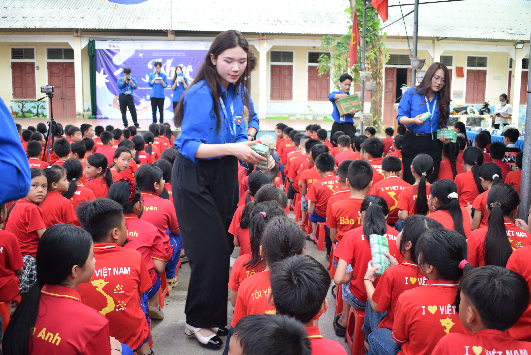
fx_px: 531
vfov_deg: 36.9
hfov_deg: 53.1
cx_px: 266
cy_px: 178
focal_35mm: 36
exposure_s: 1/80
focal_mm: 24
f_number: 4.5
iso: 400
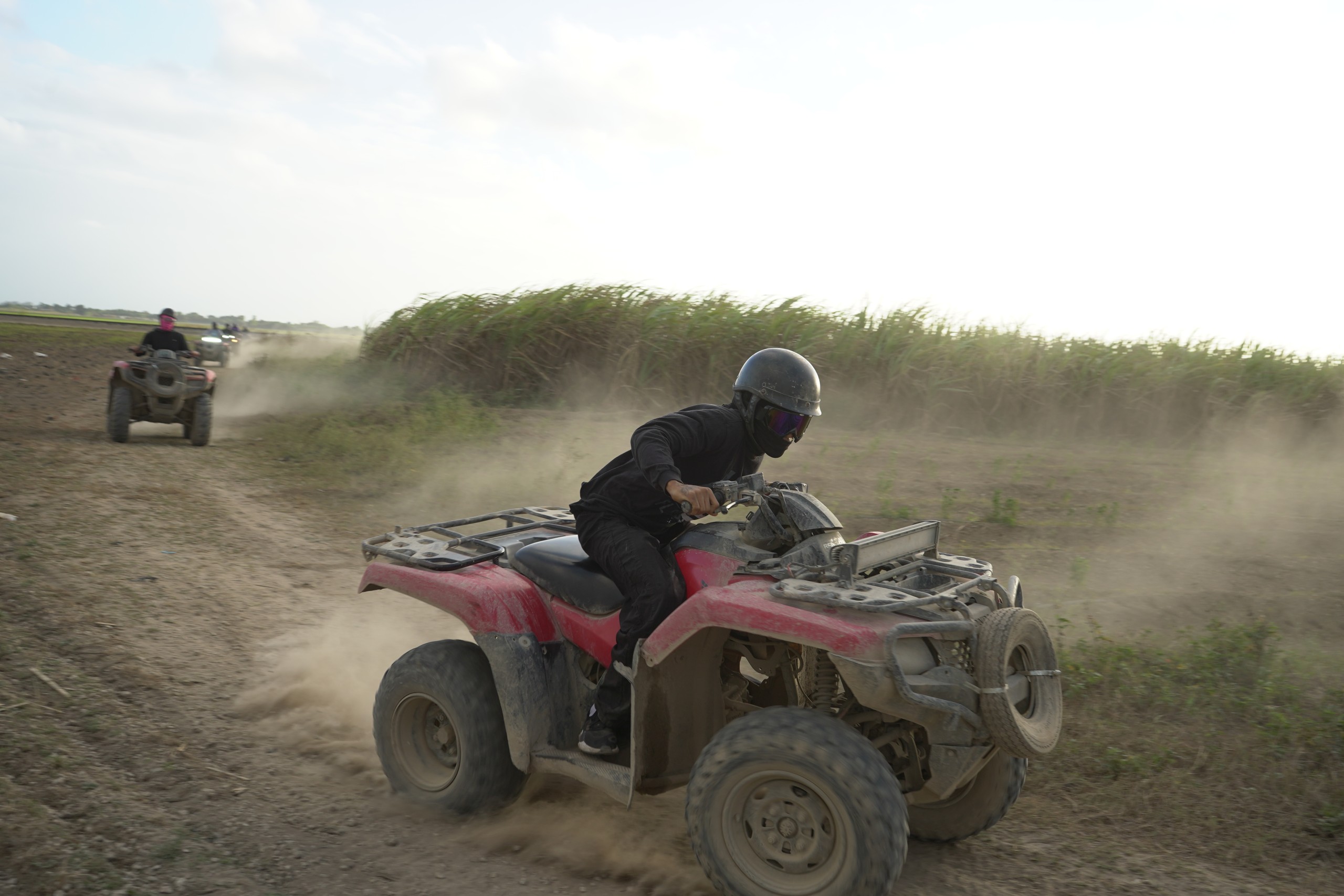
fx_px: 1269
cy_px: 448
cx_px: 672
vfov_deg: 38.9
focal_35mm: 34
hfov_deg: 55.8
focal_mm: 34
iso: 200
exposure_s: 1/320
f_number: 5.6
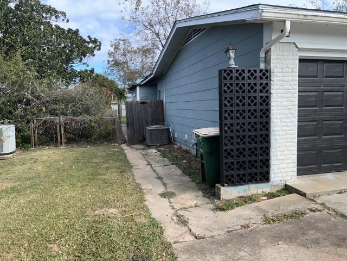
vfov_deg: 53.1
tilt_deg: -6.7
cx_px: 174
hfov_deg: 67.3
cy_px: 130
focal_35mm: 26
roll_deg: +1.2
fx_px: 261
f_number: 1.5
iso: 32
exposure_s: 1/3704
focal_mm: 5.7
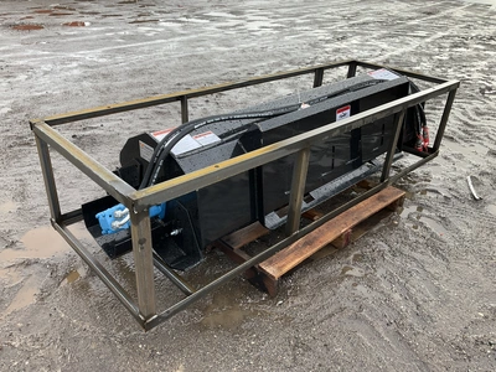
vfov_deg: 48.2
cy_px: 186
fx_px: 416
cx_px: 248
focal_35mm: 29
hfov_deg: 61.7
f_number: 1.8
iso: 20
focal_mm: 3
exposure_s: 1/184
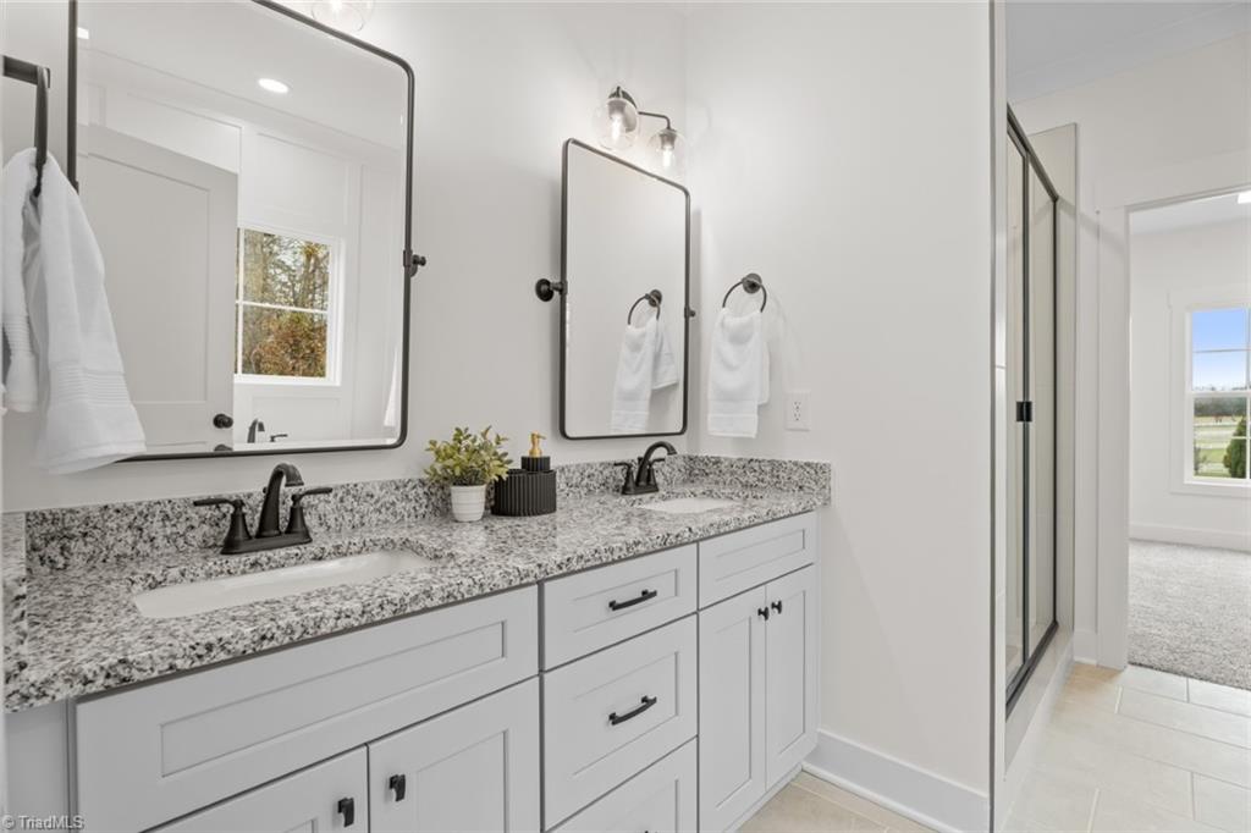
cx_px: 626
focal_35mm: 17
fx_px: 594
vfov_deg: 70.1
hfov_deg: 93.0
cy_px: 416
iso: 320
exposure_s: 1/8
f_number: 8
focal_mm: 17.1
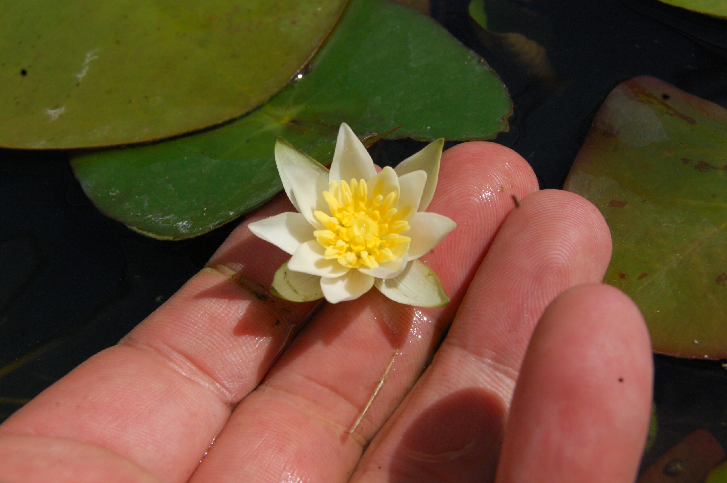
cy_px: 242
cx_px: 364
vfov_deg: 22.6
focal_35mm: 60
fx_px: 1211
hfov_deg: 33.4
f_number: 16
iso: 800
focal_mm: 40
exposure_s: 1/1000
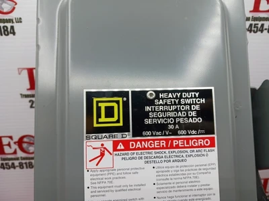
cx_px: 134
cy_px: 100
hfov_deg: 65.3
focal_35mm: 27
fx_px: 210
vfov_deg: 51.4
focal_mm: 4
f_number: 1.8
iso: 25
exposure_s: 1/100
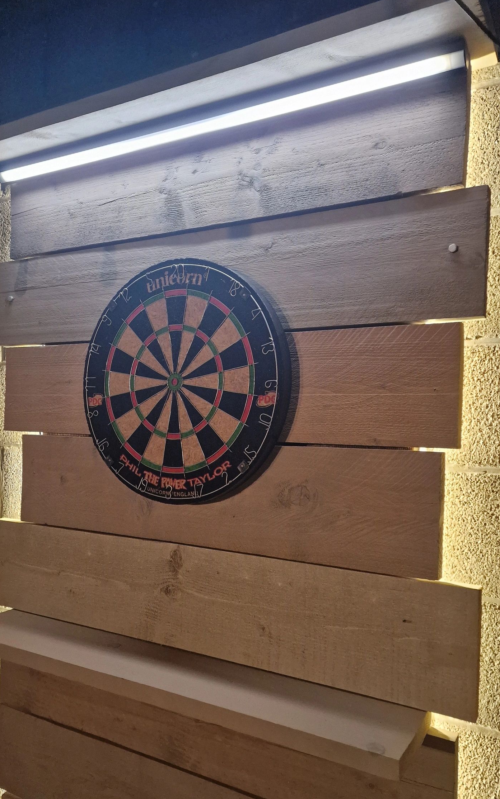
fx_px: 611
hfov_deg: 44.5
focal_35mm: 28
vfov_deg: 66.4
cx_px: 246
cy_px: 427
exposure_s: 1/100
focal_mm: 6.4
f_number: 1.8
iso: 800
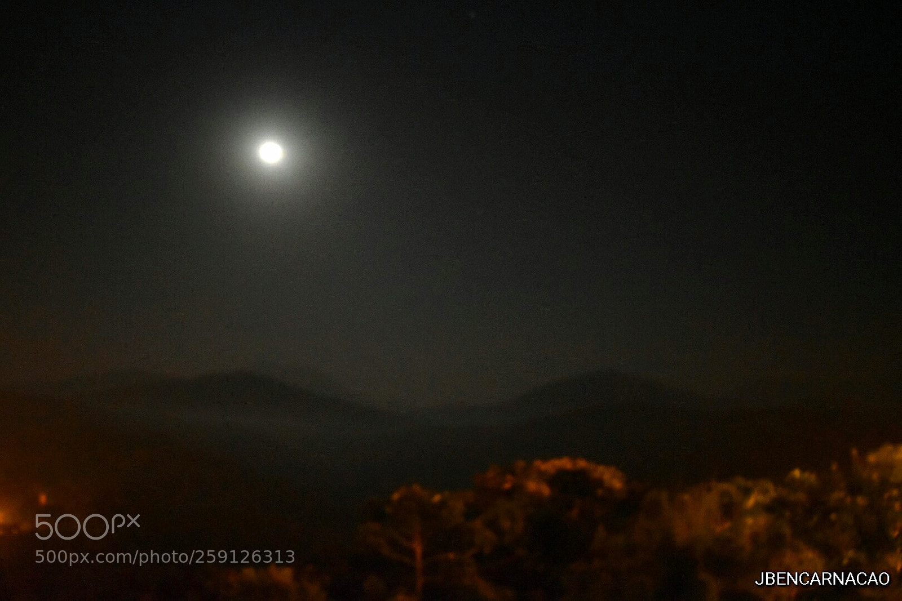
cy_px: 300
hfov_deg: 46.4
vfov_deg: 31.9
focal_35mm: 42
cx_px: 451
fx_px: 1052
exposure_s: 1/3
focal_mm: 28
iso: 6400
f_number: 4.2
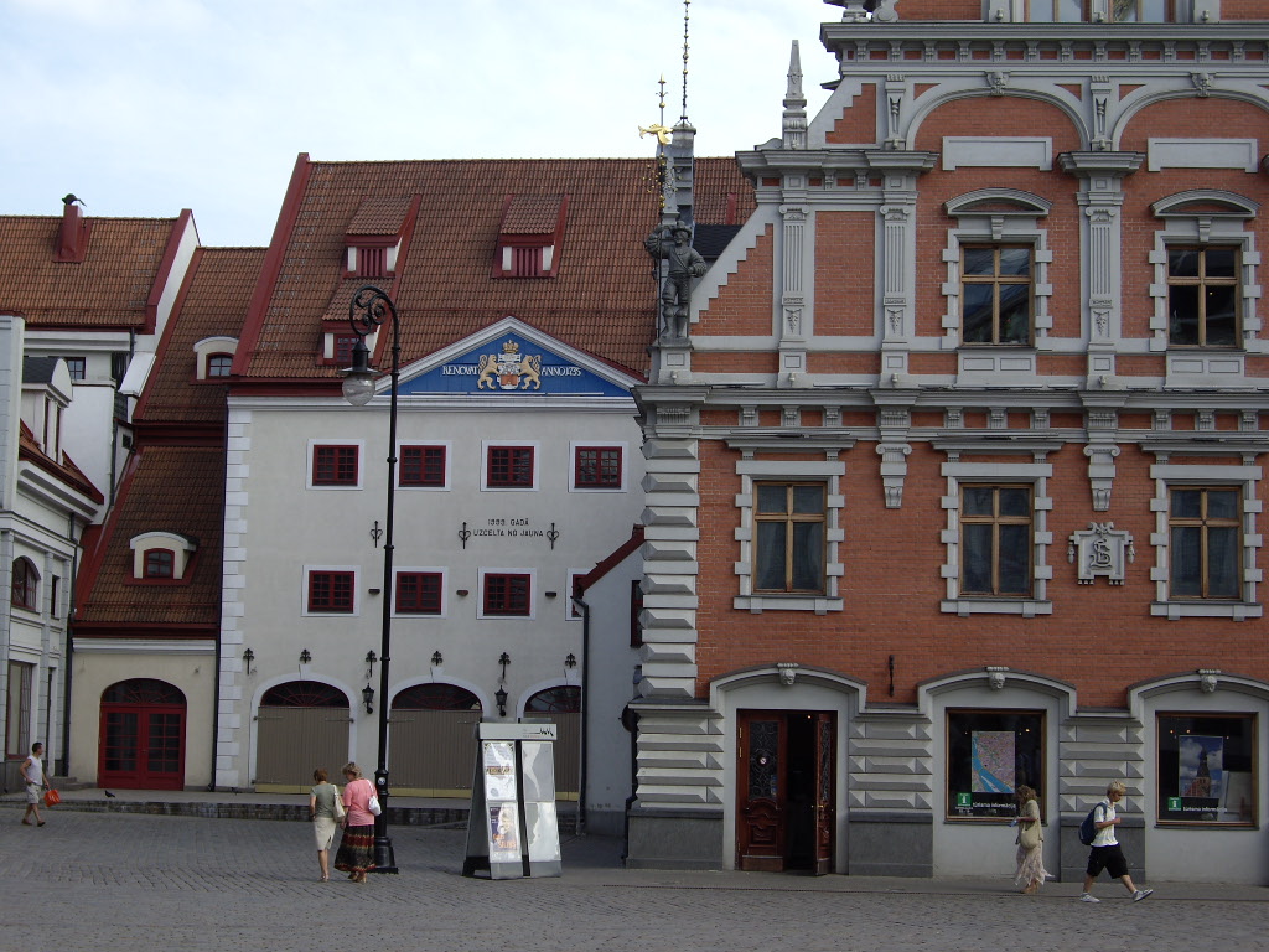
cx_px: 634
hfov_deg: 29.8
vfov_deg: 22.6
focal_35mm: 65
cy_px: 476
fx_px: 2383
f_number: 3.8
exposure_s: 1/250
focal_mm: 13.7
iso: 50
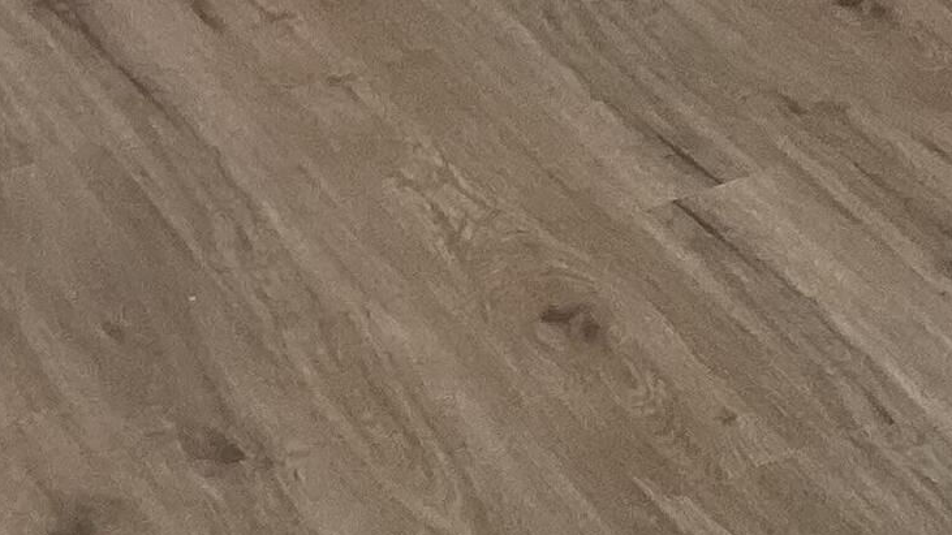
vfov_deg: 7.9
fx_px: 3584
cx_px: 1694
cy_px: -750
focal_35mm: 142
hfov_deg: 13.6
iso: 100
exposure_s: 1/60
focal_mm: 3.3
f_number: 2.4
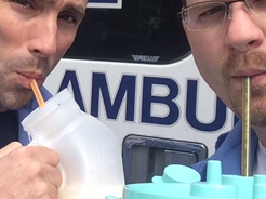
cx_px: 55
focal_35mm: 86
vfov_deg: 17.0
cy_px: 50
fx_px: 660
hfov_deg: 22.5
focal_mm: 2.15
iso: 50
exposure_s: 1/1603
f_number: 2.4
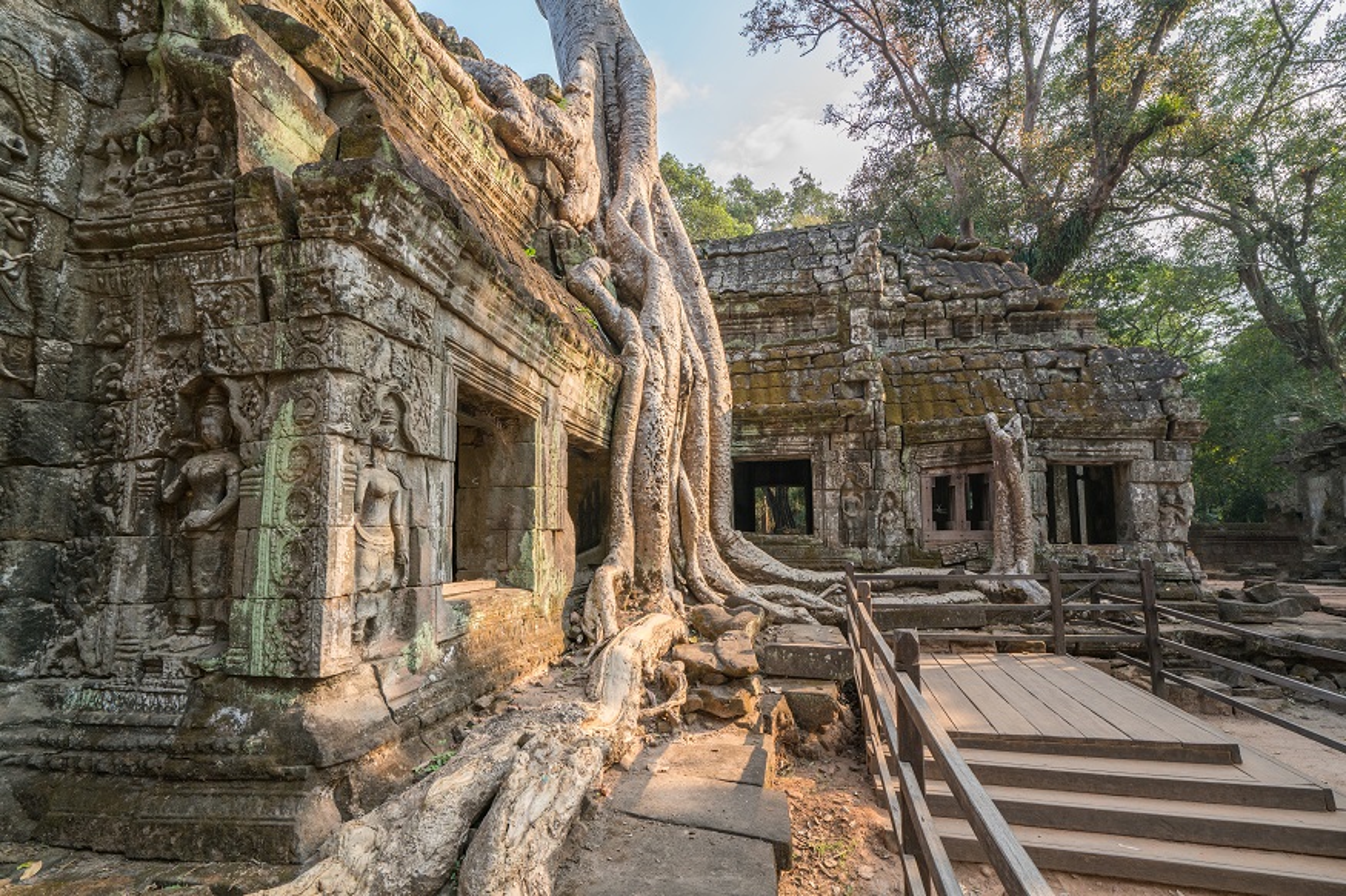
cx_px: 673
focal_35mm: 16
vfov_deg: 73.7
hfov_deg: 96.7
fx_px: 598
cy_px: 448
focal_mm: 16
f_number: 9
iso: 320
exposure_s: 1/100
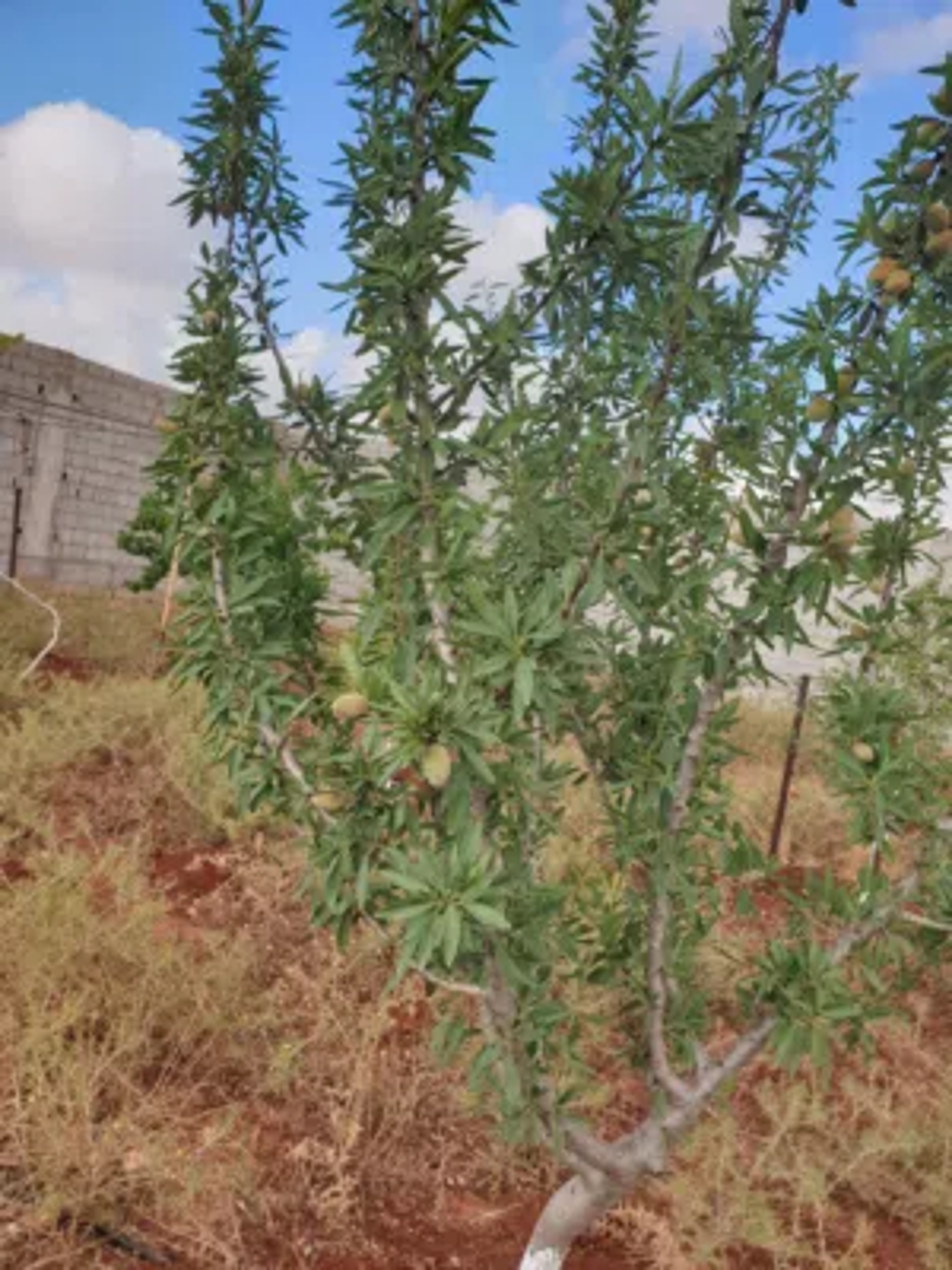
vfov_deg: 67.3
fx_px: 953
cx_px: 476
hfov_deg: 53.1
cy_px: 635
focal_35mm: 26
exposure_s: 1/679
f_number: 2.4
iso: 50
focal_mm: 4.3
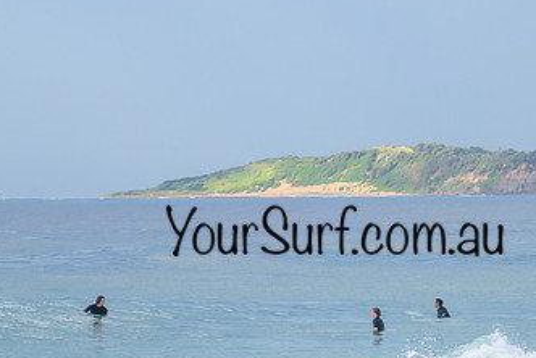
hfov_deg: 5.4
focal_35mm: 384
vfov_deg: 3.6
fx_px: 5722
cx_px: 333
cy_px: 217
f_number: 9
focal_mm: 220
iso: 900
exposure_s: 1/2000
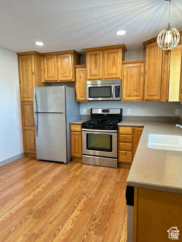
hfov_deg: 56.8
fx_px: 168
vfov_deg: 71.6
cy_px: 121
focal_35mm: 24
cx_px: 91
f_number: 1.78
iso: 160
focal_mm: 6.86
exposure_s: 1/60
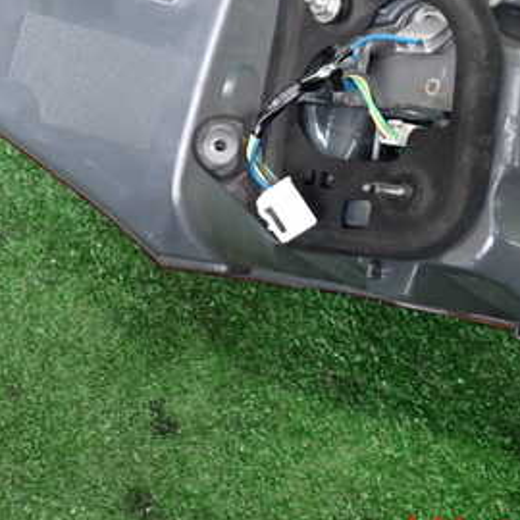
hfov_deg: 29.1
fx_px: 1003
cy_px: 125
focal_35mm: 59
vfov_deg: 28.6
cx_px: 266
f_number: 2.3
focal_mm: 5.4
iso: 640
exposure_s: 1/30
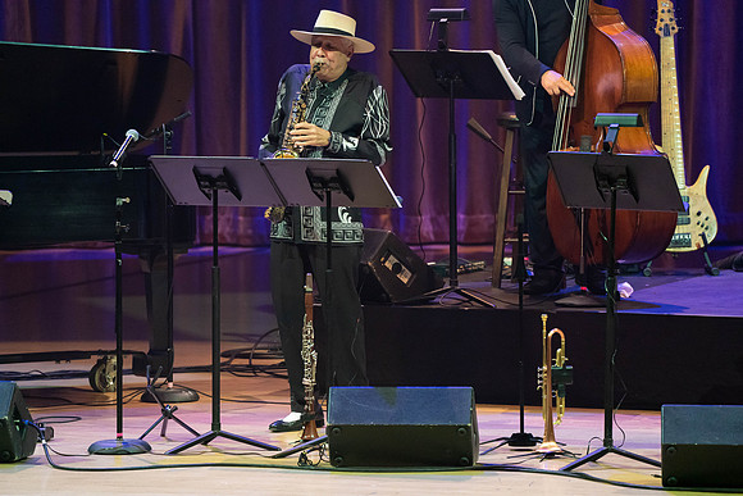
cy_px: 248
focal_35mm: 373
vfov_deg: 3.7
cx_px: 372
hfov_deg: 5.5
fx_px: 7700
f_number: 5.6
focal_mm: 373
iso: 3200
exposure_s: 1/250
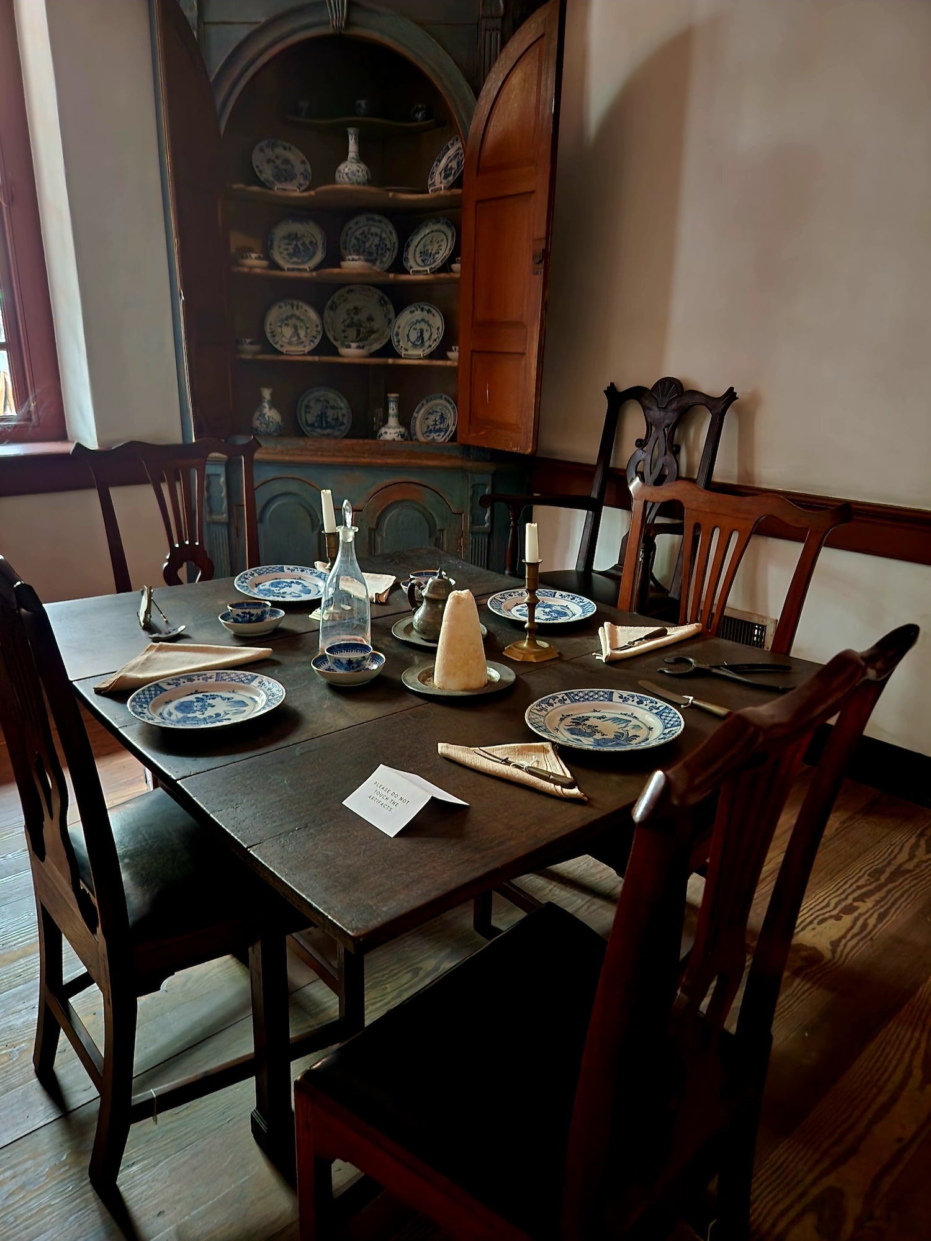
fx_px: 825
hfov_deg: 58.9
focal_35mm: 23
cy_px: 620
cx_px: 466
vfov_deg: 73.9
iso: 800
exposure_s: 1/10
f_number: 1.8
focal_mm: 5.4
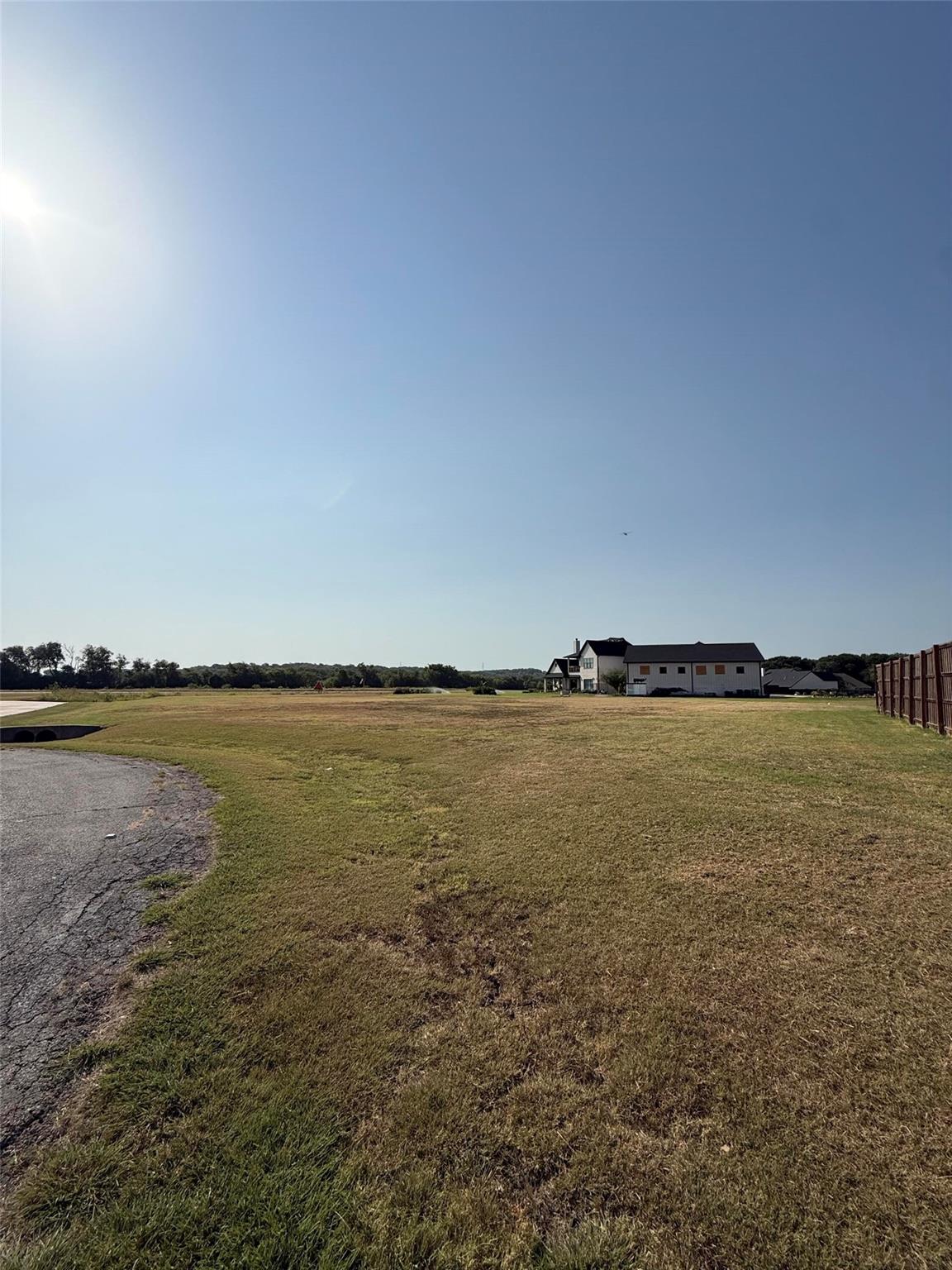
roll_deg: -1.2
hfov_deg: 85.7
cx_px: 476
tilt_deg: +6.8
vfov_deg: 102.1
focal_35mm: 14
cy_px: 635
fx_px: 513
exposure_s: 1/5618
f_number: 2.2
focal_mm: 2.22
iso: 50
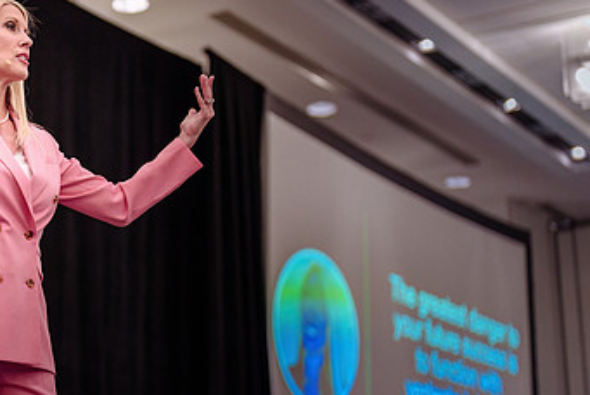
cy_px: 251
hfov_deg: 21.7
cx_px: 72
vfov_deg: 14.9
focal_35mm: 92
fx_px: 1509
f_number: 1.2
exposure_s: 1/250
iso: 1600
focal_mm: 50
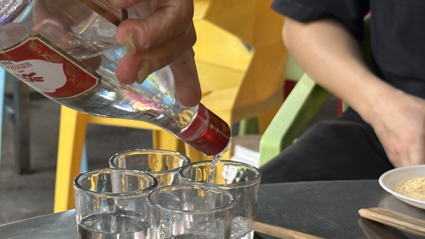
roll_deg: +0.0
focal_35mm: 103
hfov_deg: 20.5
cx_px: 88
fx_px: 1161
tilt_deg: -16.4
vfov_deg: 11.7
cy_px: 190
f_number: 1.8
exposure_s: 1/50
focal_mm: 6.9
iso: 100
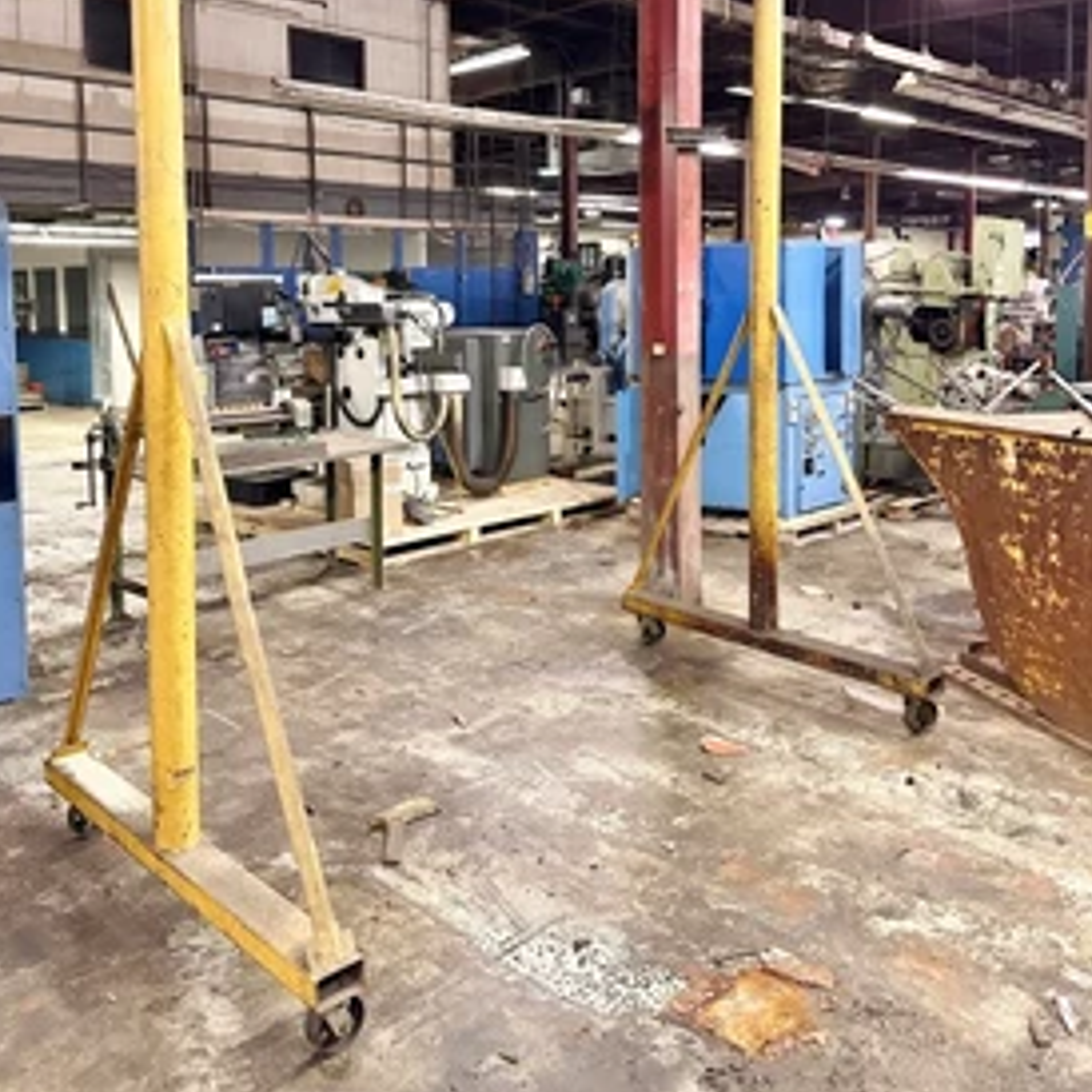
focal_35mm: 31
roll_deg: -0.1
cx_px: 522
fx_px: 1106
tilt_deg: -3.1
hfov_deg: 52.5
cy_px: 359
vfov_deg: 51.5
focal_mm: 6.86
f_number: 1.78
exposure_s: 1/40
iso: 640
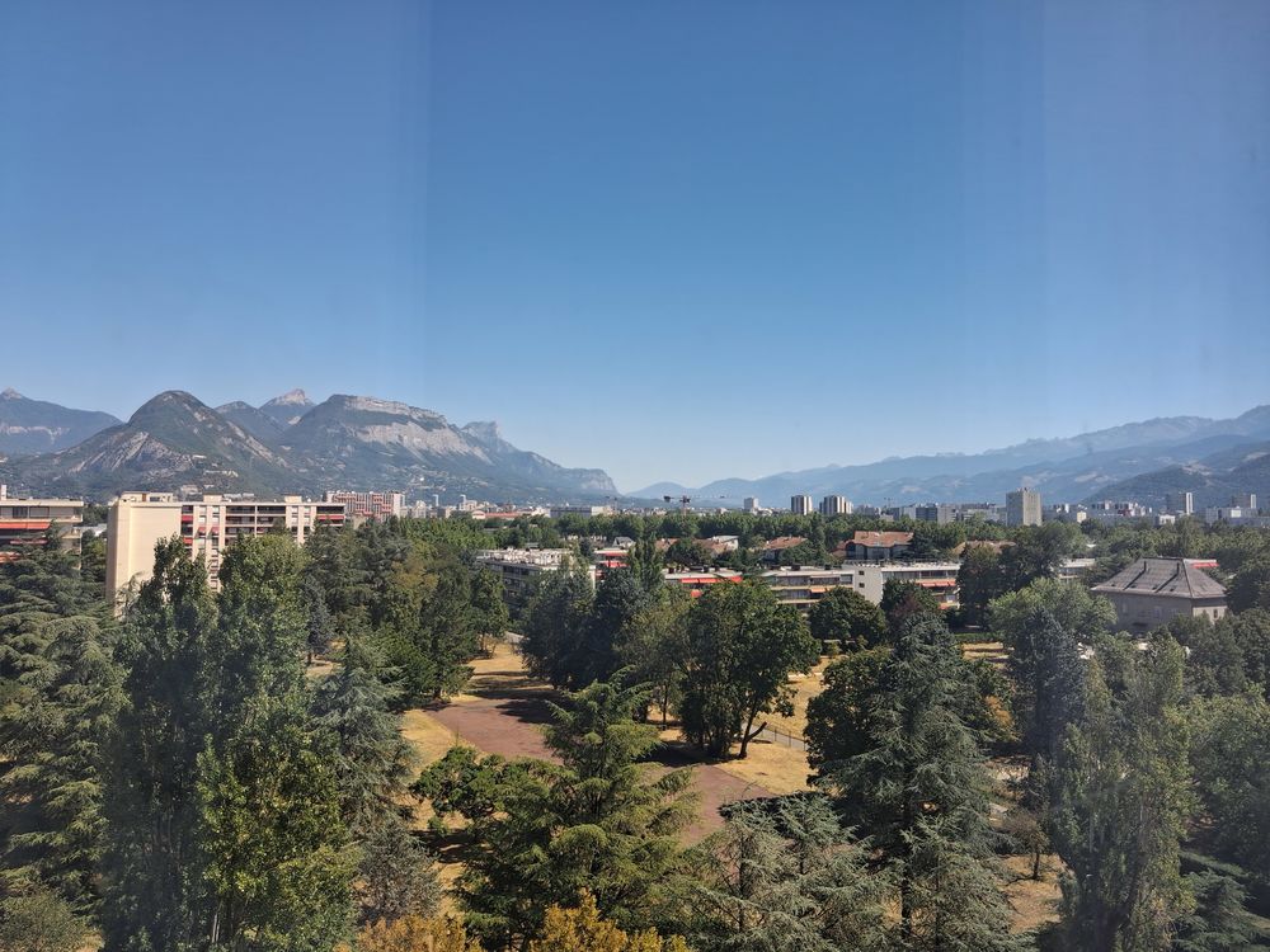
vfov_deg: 51.4
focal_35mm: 27
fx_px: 991
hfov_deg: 65.3
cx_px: 635
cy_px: 476
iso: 25
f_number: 1.8
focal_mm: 4
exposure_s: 1/279
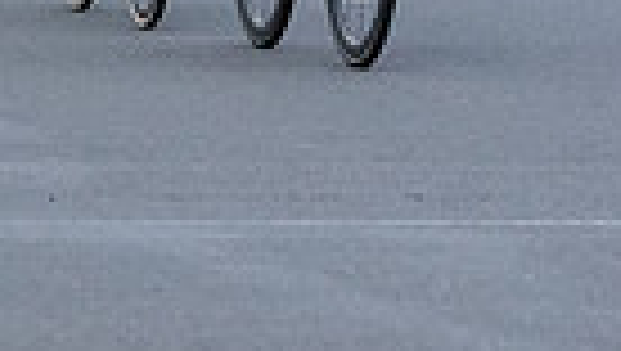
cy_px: -403
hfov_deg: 3.9
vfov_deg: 2.2
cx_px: -27
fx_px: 9067
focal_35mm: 550
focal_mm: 125
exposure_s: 1/640
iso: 11400
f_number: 5
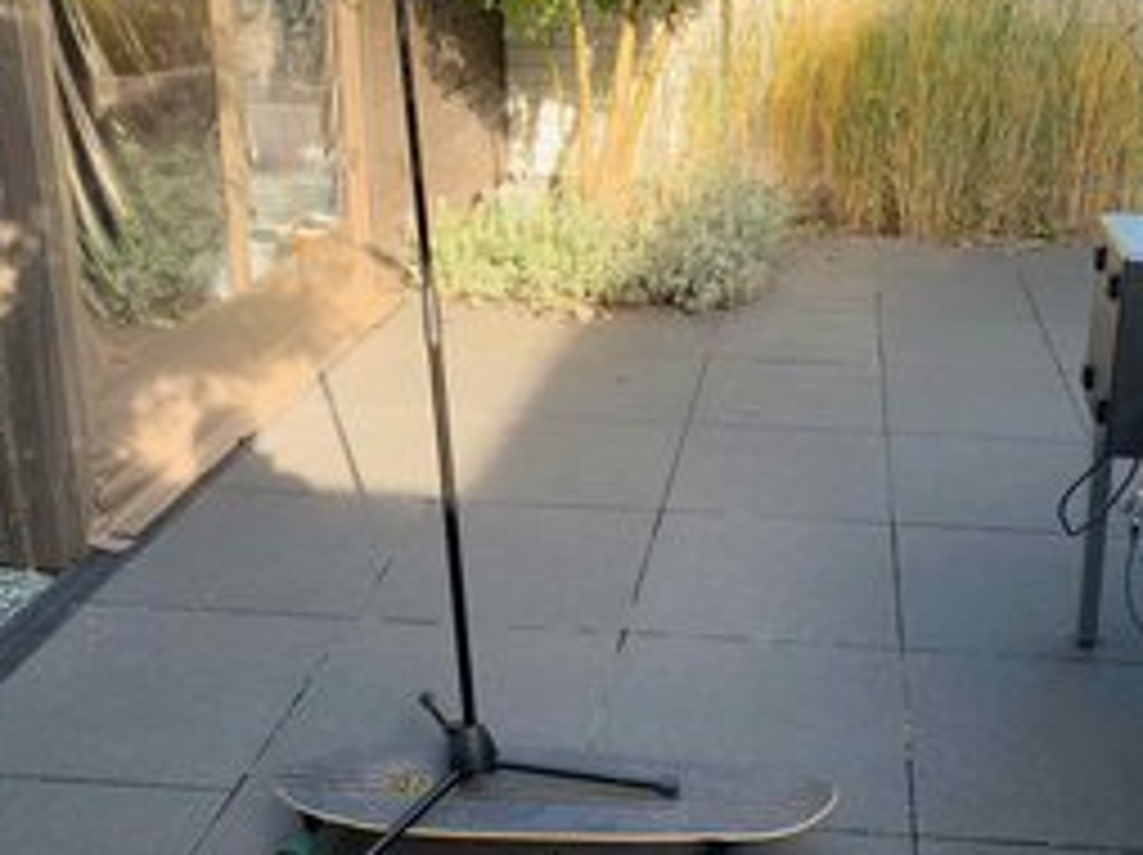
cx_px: 760
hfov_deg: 45.1
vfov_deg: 34.9
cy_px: 320
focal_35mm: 41
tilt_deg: -17.2
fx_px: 1353
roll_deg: -1.3
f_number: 1.8
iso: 25
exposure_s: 1/225
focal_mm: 4.25
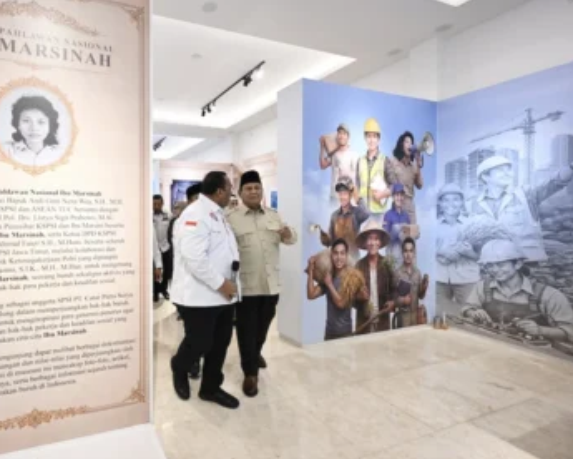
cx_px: 234
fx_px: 271
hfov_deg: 92.1
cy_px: 231
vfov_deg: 80.4
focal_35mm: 16
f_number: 4
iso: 4000
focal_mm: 14
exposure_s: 1/400
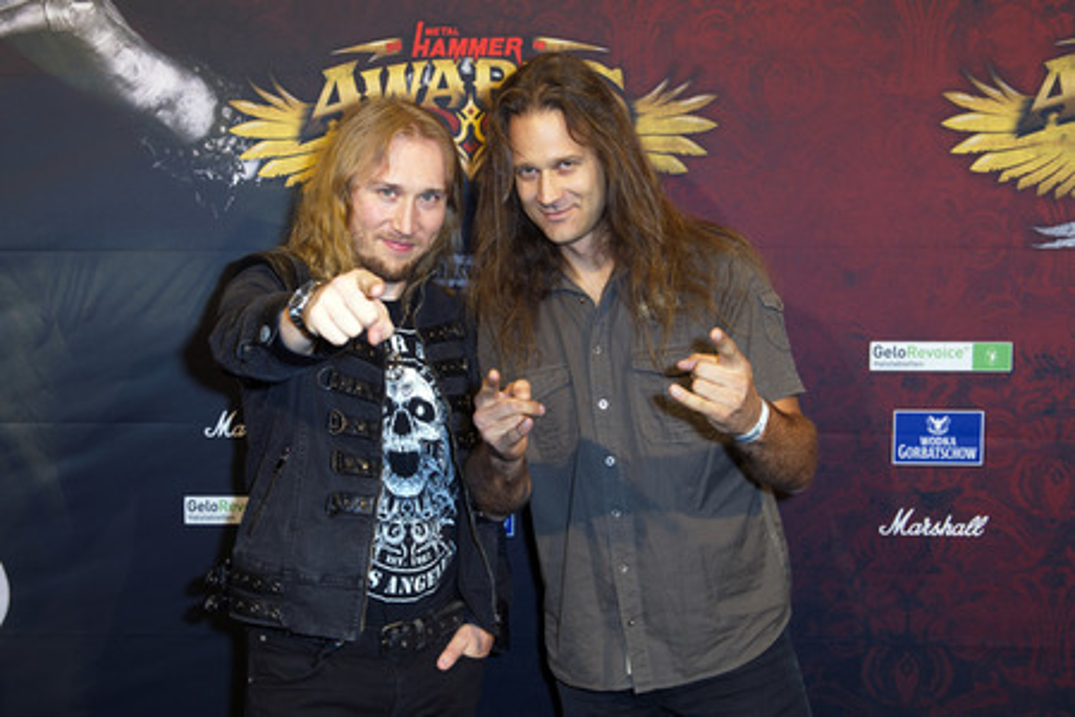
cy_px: 358
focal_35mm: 35
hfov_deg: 54.4
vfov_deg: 37.9
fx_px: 1045
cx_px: 538
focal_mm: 35
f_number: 5
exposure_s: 1/200
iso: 500
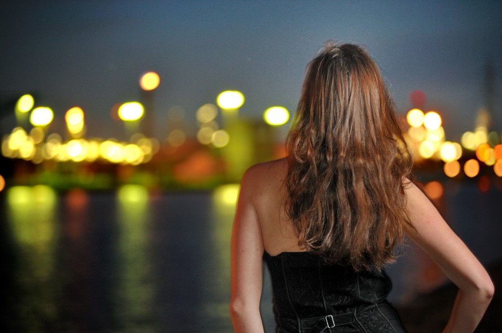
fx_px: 1741
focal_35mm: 125
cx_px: 251
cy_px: 166
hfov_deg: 16.4
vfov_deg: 10.9
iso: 800
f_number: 2.8
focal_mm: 125
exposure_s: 1/4
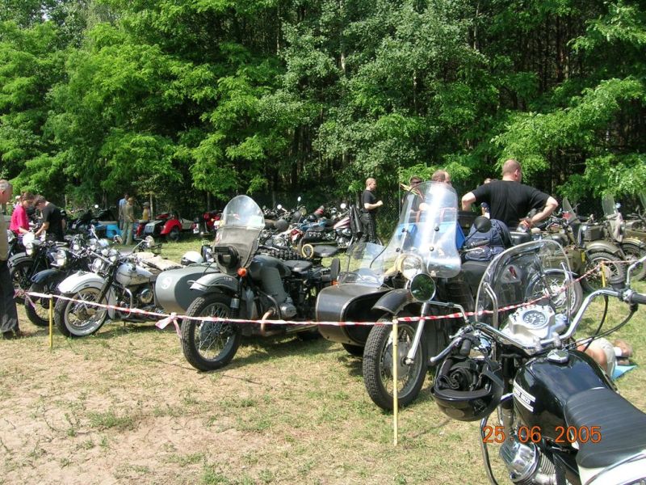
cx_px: 323
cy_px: 242
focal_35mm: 35
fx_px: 653
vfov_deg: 40.7
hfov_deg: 52.6
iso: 50
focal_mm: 5.4
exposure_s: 1/139
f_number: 4.8
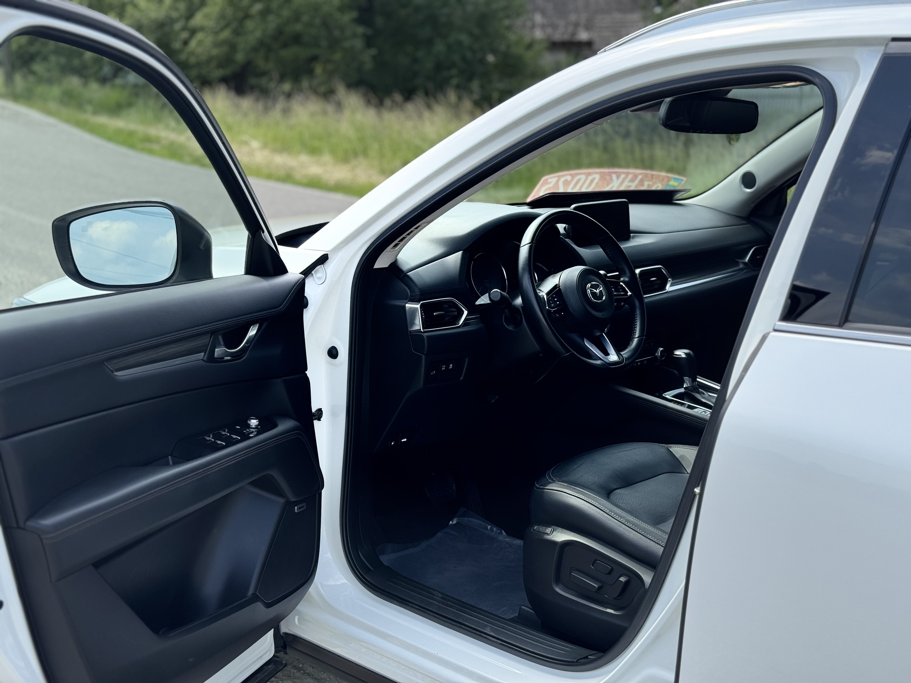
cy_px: 342
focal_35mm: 48
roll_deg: -0.8
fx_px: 1263
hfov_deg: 39.7
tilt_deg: -11.9
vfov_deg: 30.3
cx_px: 456
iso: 64
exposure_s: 1/1637
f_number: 1.78
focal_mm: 6.76
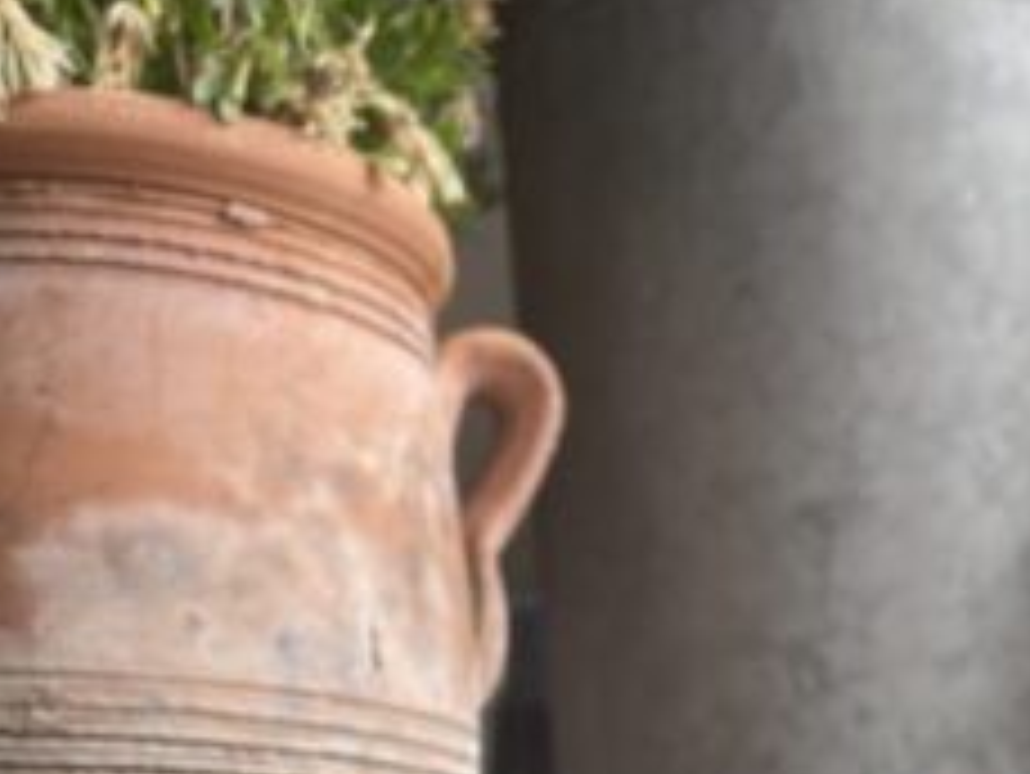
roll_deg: +0.5
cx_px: 769
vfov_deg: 20.3
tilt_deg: +3.3
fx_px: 2024
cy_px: 918
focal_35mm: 68
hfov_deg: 28.1
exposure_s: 1/223
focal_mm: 4.2
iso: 32
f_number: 1.6
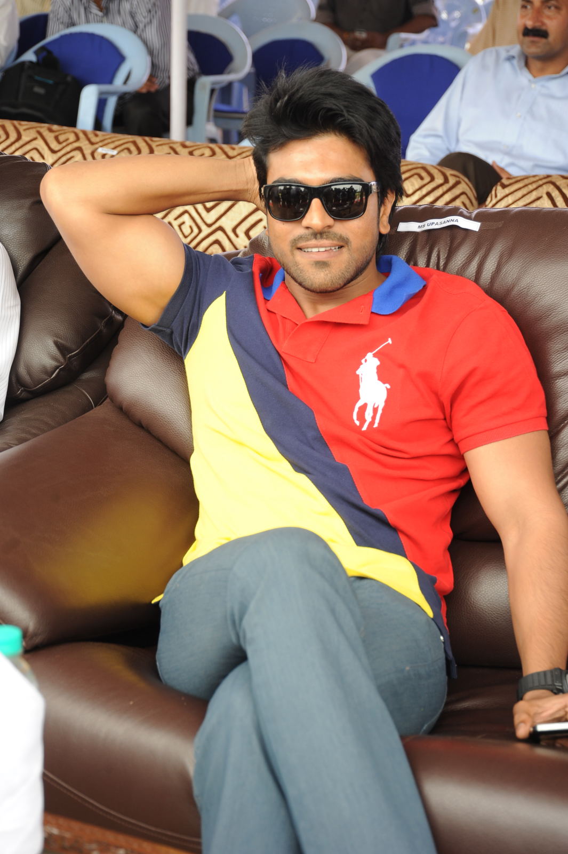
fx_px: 1848
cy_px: 427
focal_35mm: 78
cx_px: 284
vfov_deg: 26.0
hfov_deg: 17.5
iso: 500
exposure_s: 1/100
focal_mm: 78
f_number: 6.3
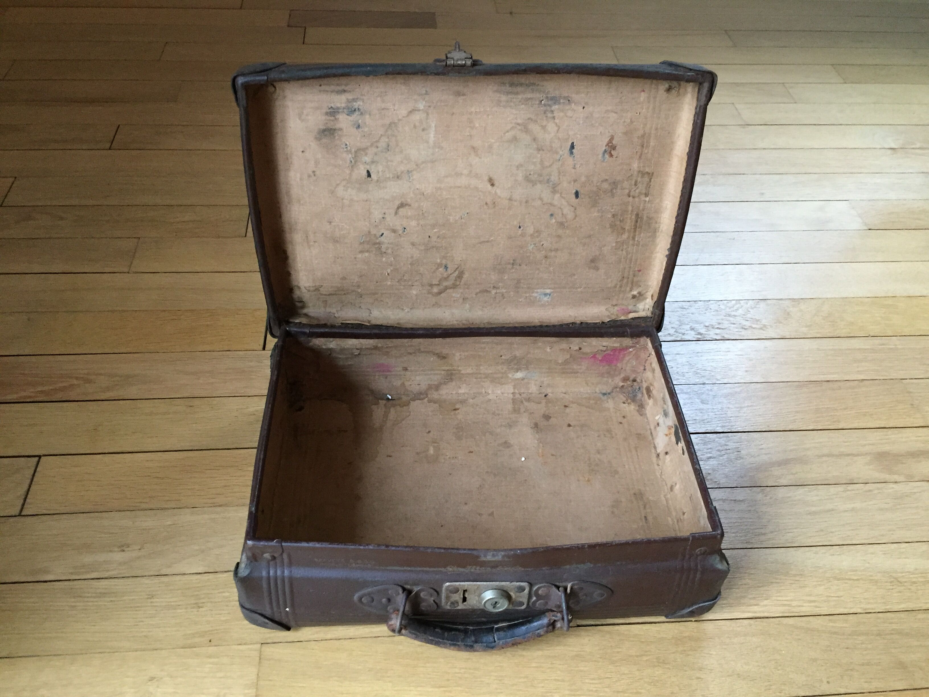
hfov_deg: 61.7
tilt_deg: -45.4
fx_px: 778
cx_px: 464
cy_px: 348
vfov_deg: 48.2
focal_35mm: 29
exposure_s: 1/20
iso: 250
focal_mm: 4.15
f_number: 2.2
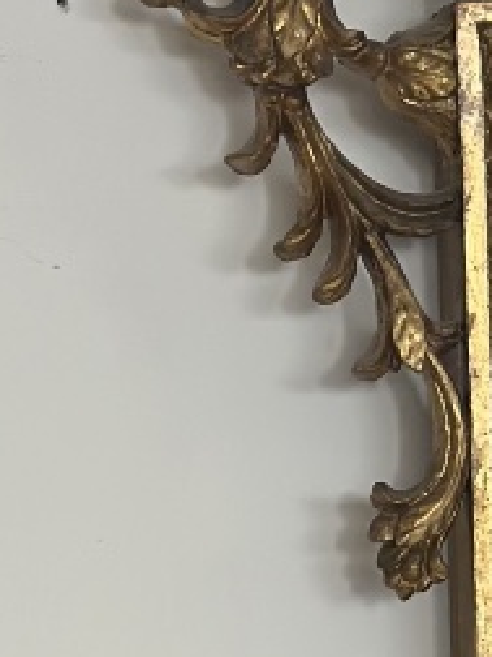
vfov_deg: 8.5
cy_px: 811
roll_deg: +3.2
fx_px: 4340
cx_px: 1083
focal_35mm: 229
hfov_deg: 6.3
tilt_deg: -2.6
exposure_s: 1/100
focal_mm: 6.86
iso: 160
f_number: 1.78
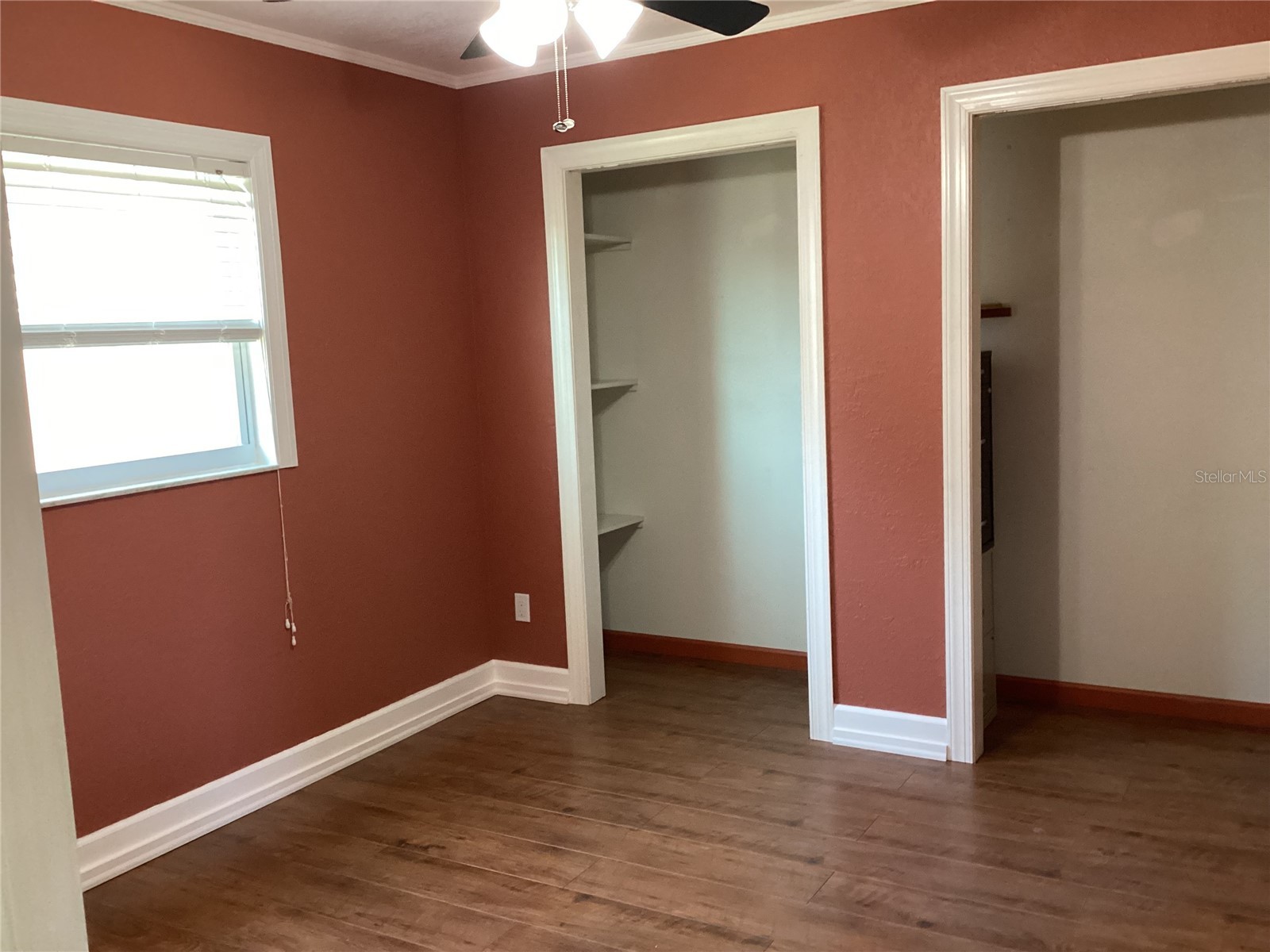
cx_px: 635
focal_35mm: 31
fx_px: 1137
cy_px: 476
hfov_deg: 58.4
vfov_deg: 45.4
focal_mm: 3.3
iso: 320
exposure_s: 1/30
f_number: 2.4
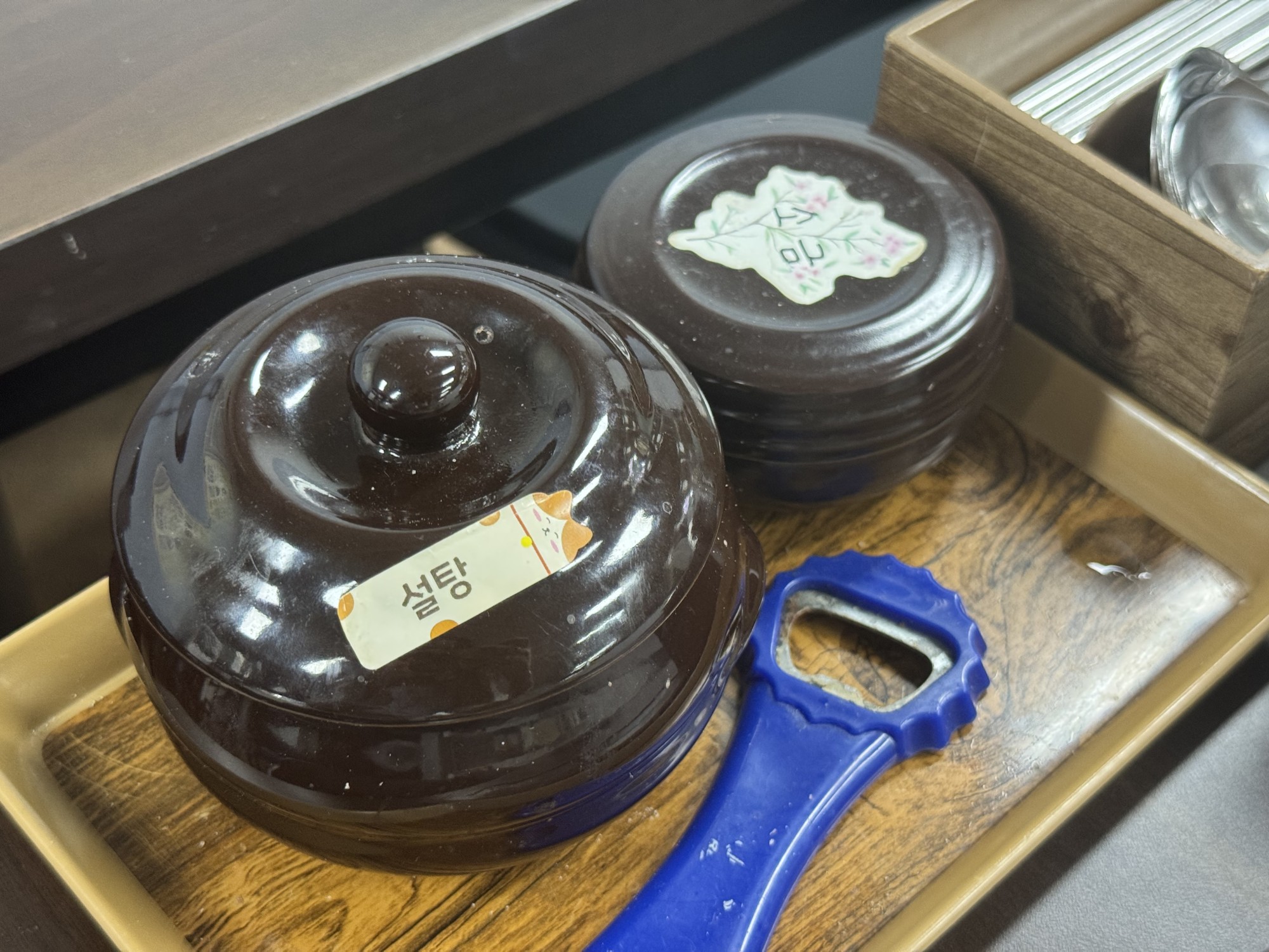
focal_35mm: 48
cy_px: 476
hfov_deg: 39.7
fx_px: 1760
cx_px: 634
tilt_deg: -48.3
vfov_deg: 30.3
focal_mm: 6.76
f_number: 1.78
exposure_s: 1/40
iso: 200
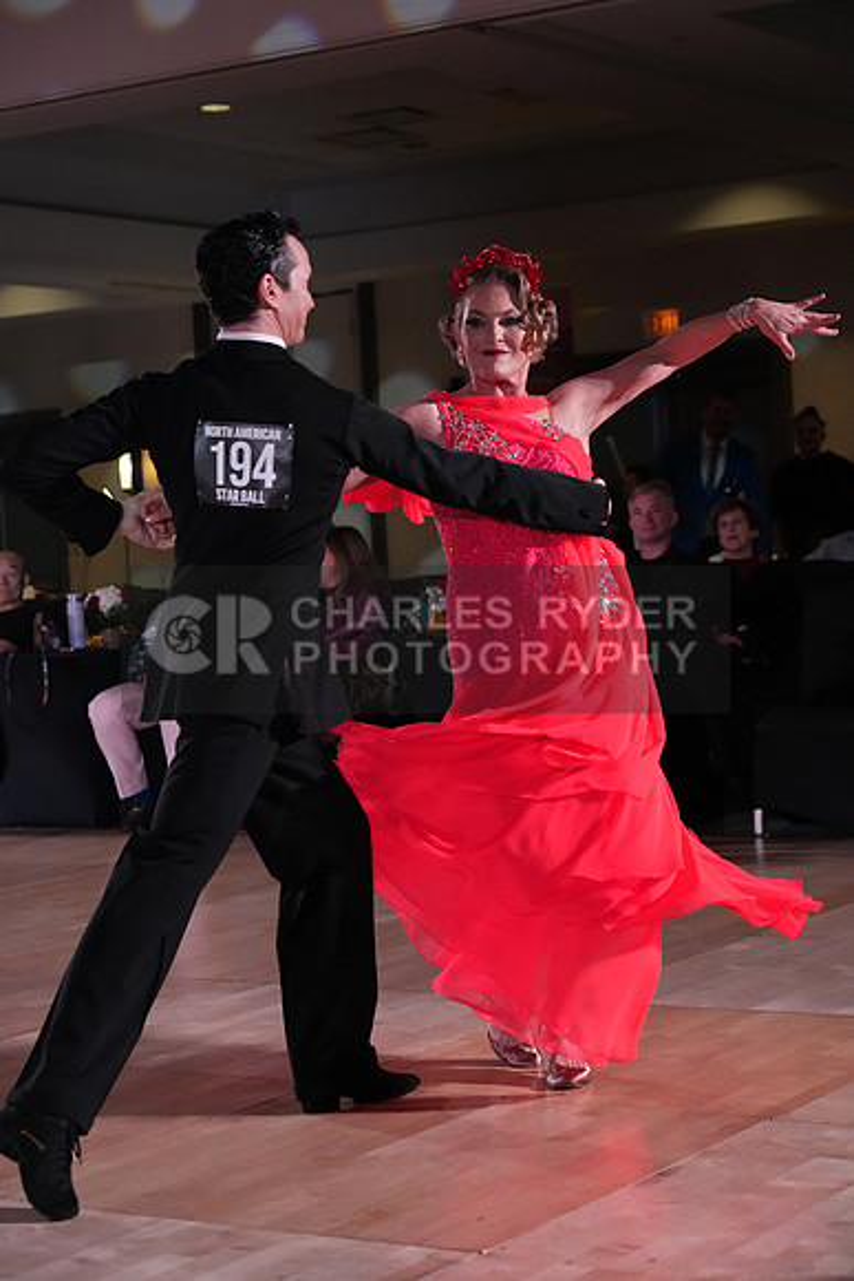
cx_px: 427
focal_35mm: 69
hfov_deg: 19.7
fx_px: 2454
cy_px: 640
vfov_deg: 29.2
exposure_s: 1/400
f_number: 4.5
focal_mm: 69
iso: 4000
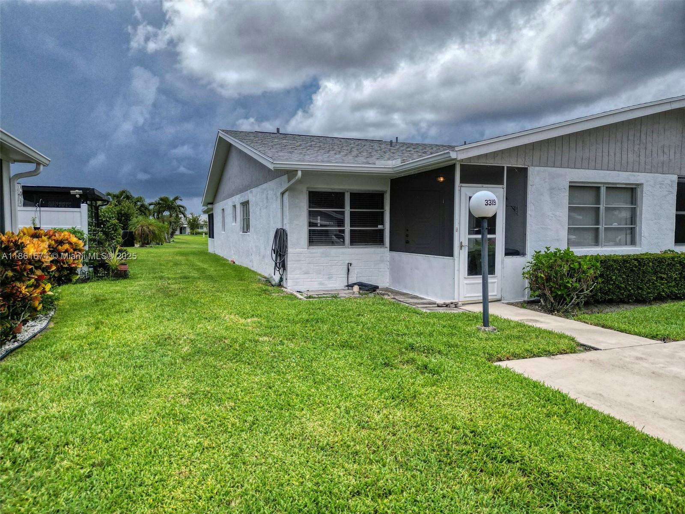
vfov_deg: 56.8
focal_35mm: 24
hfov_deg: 71.6
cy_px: 257
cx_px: 342
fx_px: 475
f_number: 1.7
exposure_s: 1/4000
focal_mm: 6.7
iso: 140
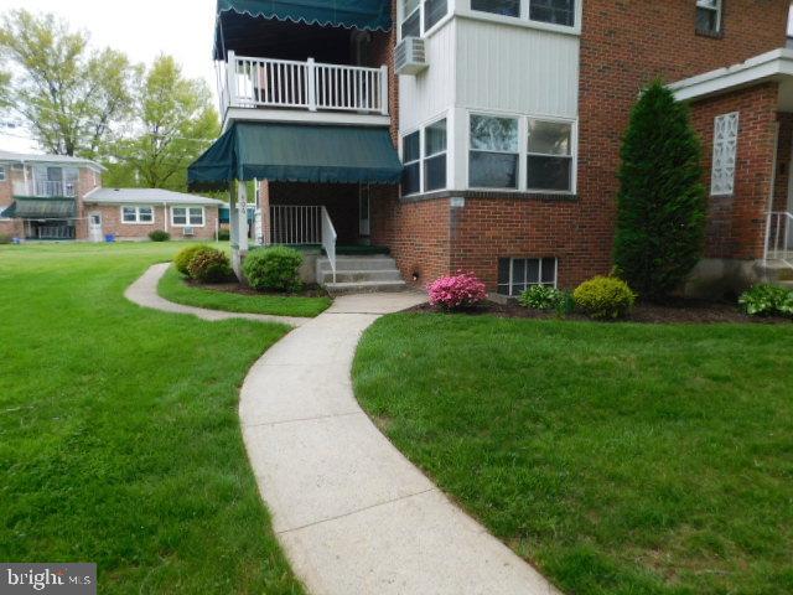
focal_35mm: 23
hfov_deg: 73.9
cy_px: 298
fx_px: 527
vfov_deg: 58.9
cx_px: 396
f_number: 3
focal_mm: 4
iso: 125
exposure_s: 1/320
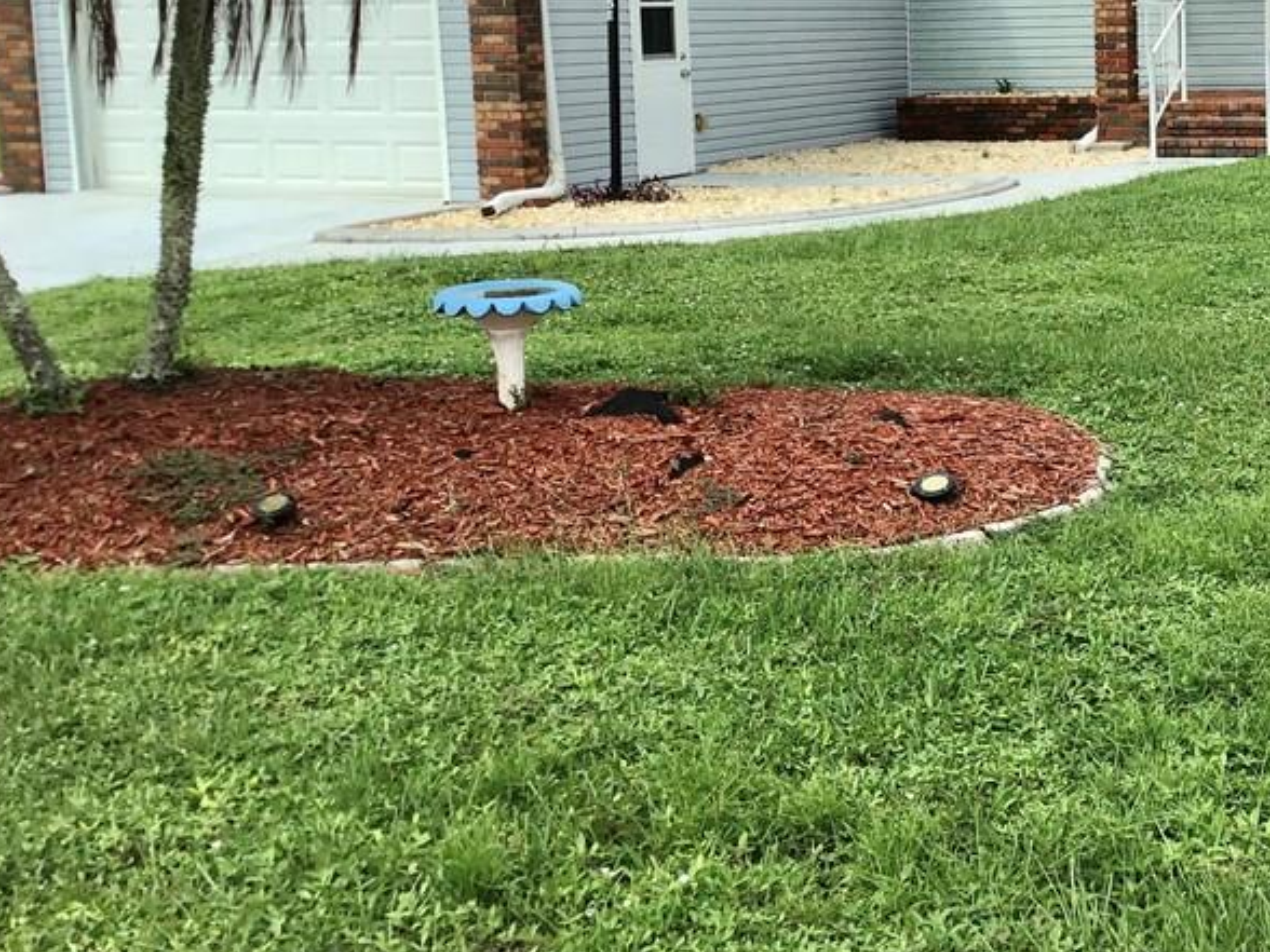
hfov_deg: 34.7
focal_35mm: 54
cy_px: 235
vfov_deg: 26.7
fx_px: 1981
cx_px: 974
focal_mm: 3.3
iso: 25
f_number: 2.4
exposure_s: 1/1101
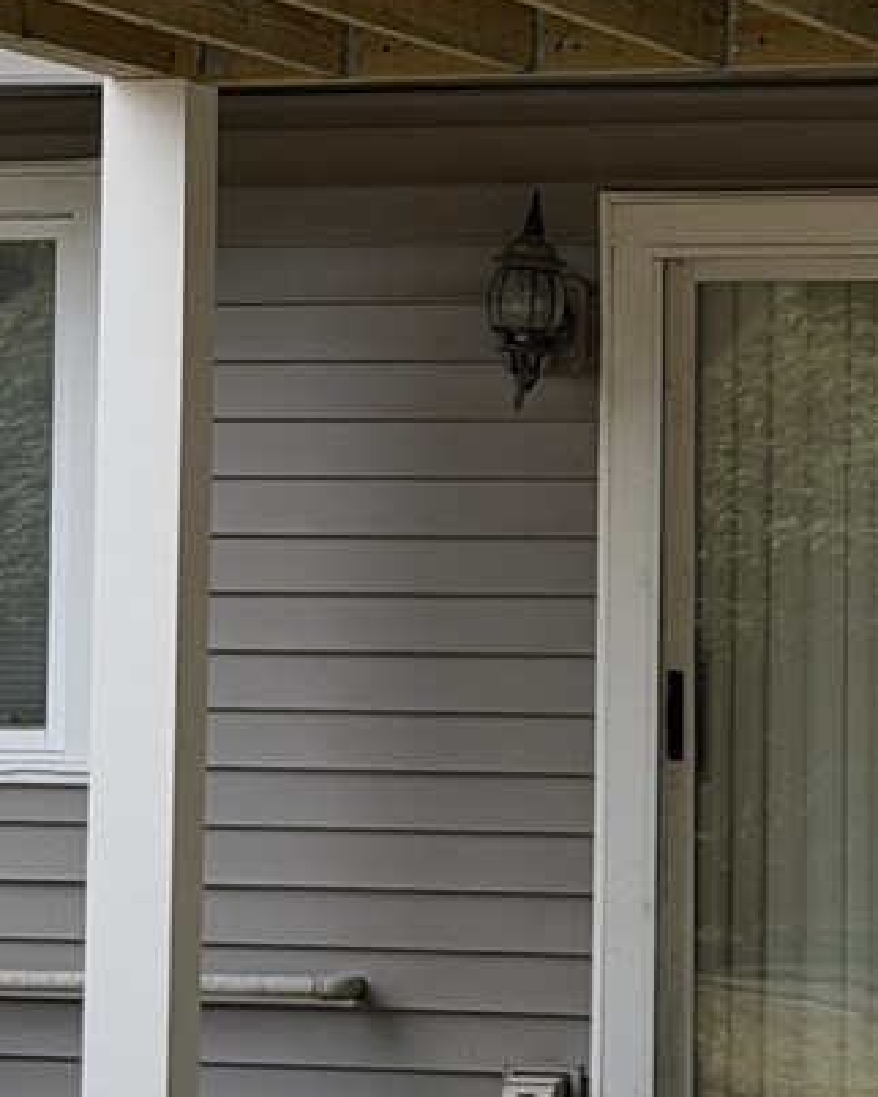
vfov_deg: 10.7
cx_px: 589
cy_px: 96
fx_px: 5810
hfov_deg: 8.6
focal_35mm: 179
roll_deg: -1.6
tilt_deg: +4.7
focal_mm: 6.76
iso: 64
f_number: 1.78
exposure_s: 1/1041
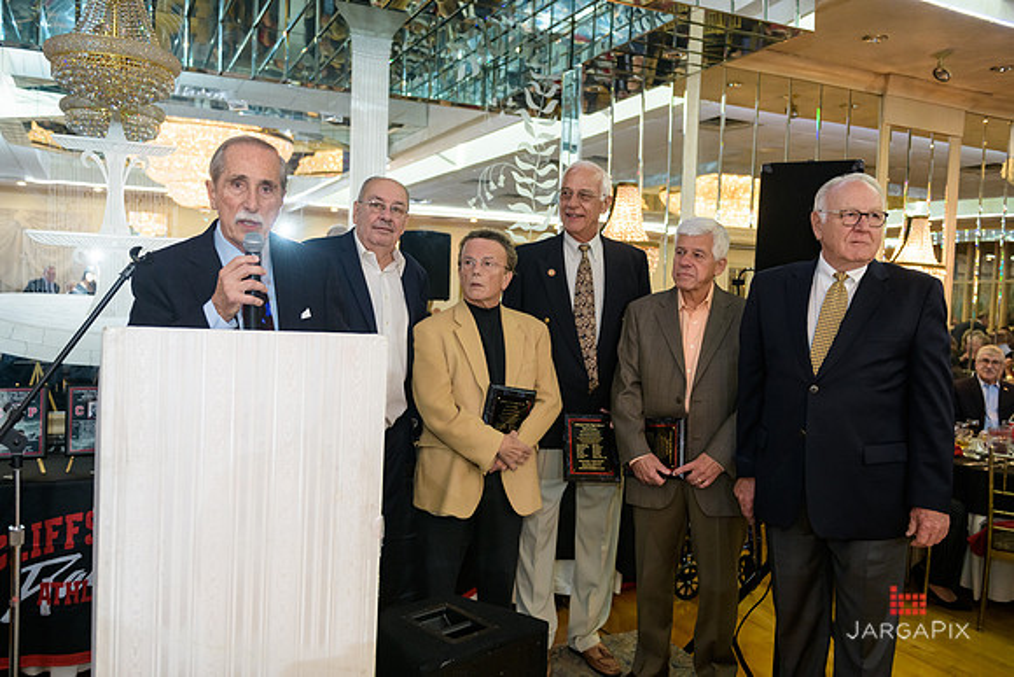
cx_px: 507
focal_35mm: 29
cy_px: 338
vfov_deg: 45.0
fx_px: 817
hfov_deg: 63.6
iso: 1000
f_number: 3.2
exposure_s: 1/125
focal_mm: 29
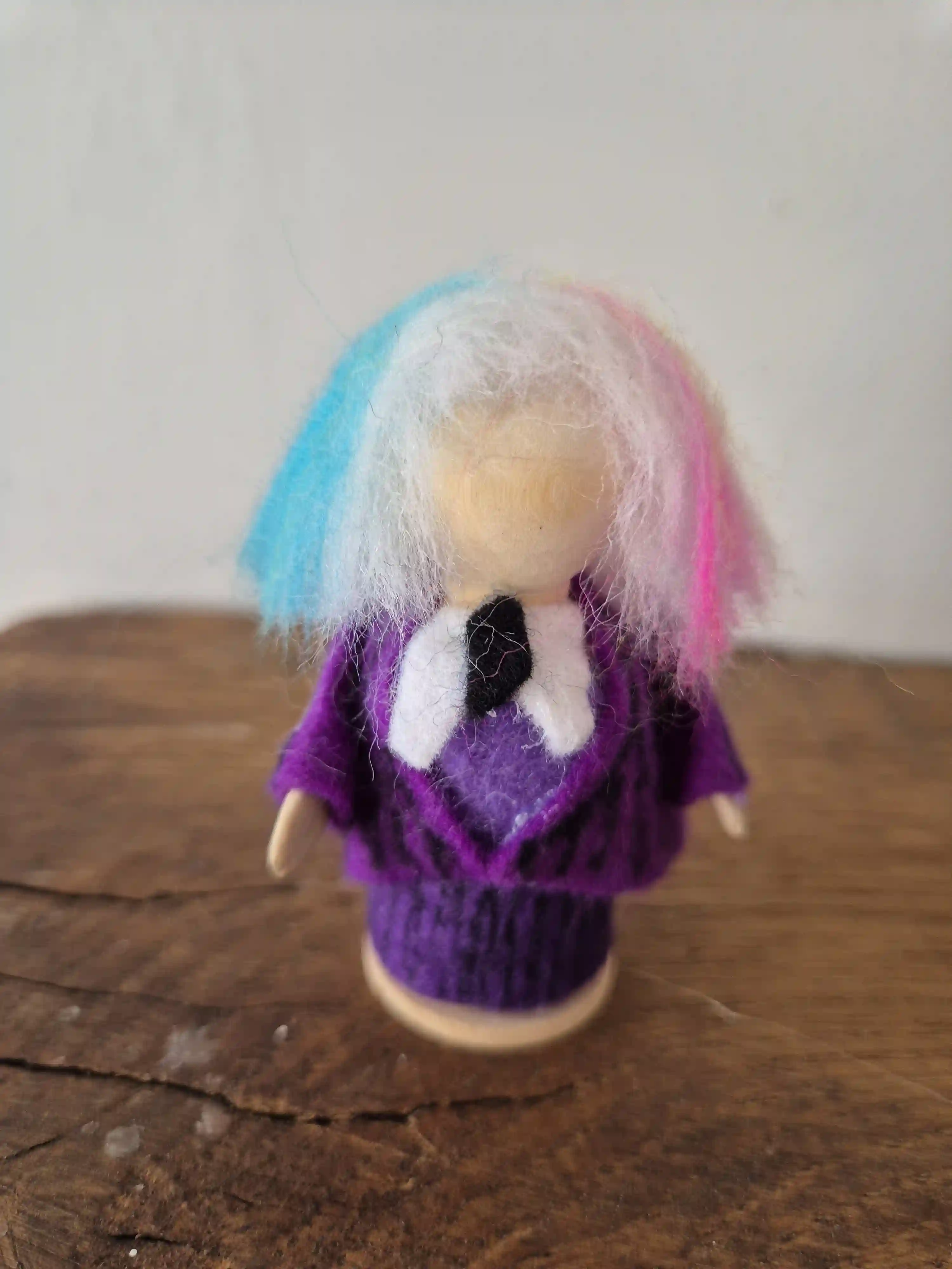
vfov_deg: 73.9
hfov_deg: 58.9
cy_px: 634
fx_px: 843
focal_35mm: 23
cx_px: 476
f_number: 1.8
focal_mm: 5.4
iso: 250
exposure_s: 1/100
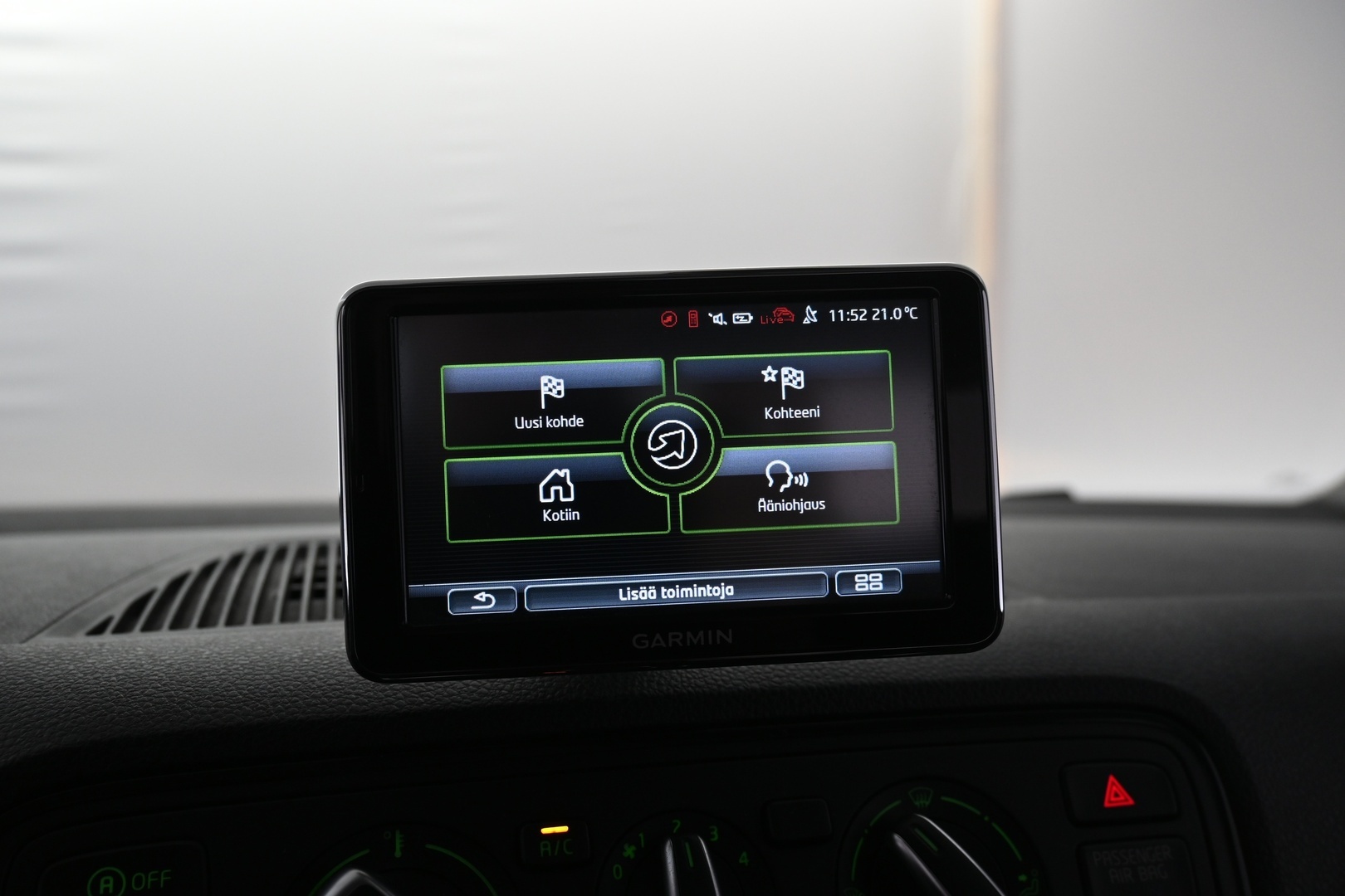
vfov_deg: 41.7
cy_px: 448
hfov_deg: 59.5
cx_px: 672
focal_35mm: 32
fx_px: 1177
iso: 500
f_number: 4
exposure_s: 1/60
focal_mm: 21
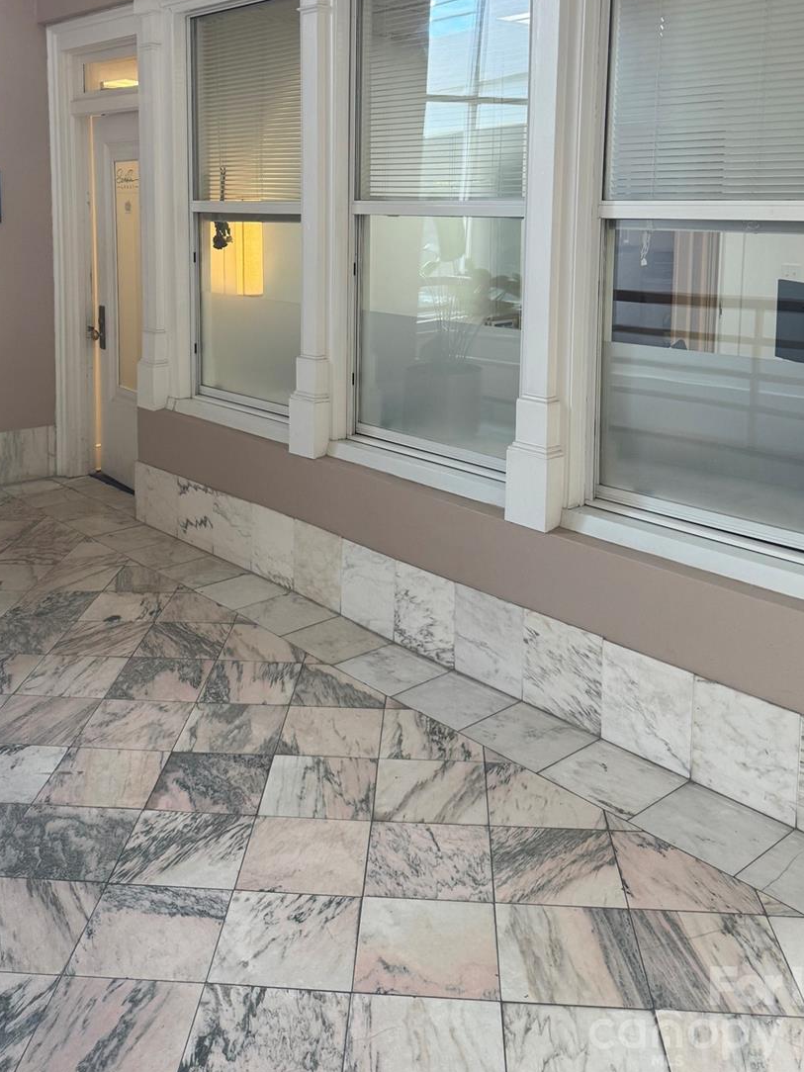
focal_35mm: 34
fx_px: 1053
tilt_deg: -4.8
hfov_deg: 41.7
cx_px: 354
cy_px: 316
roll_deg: -0.5
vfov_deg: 52.4
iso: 125
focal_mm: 6.76
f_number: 1.78
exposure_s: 1/120
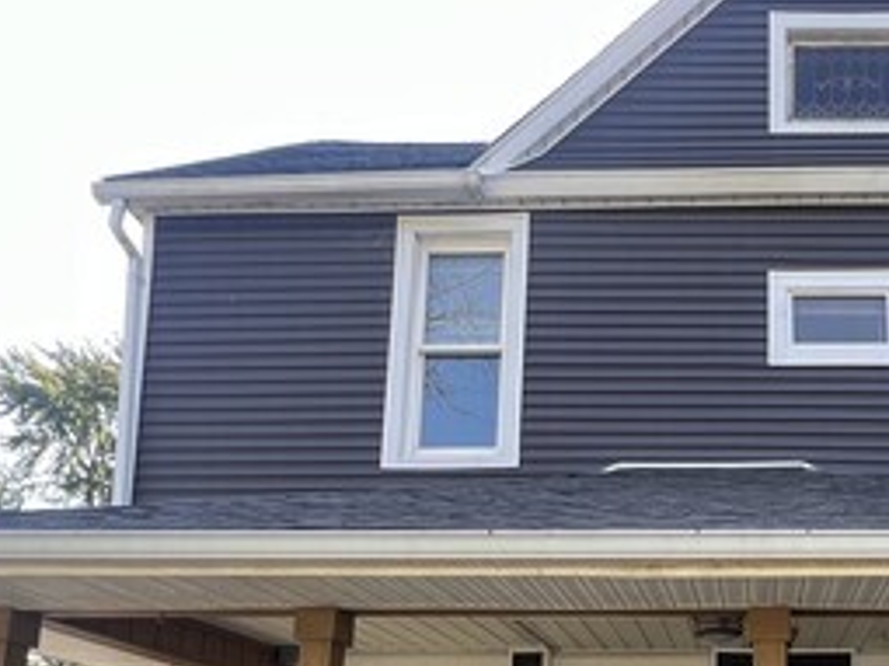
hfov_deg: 50.4
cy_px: 732
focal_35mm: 34
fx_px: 873
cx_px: 723
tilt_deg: +8.4
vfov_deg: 35.7
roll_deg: -0.1
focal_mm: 1.57
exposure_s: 1/152
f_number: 1.8
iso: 32
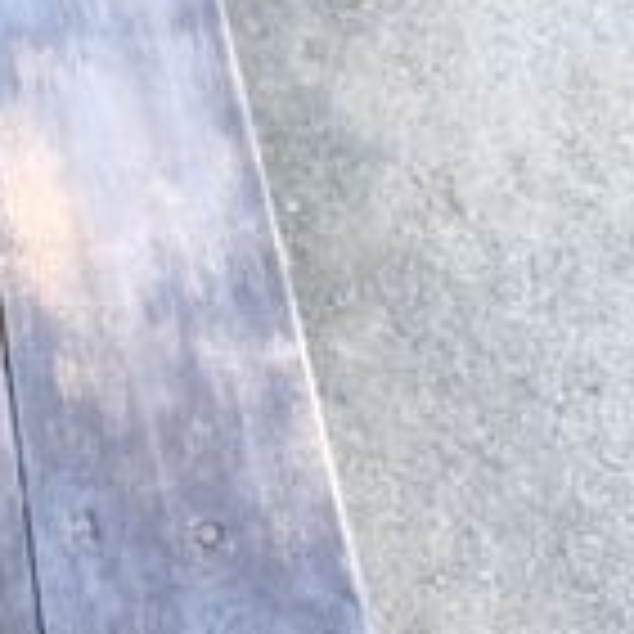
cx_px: -301
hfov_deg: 14.1
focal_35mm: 116
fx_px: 2404
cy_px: 378
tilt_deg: -48.0
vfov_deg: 15.0
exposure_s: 1/100
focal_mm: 4.15
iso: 25
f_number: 2.2
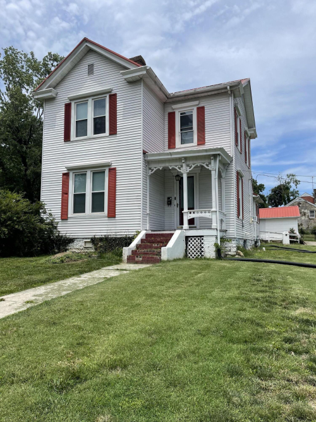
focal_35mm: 25
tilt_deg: +6.8
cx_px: 158
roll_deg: +0.2
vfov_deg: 69.4
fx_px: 304
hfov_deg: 54.9
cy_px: 211
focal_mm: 5.1
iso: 32
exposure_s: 1/4348
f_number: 1.6
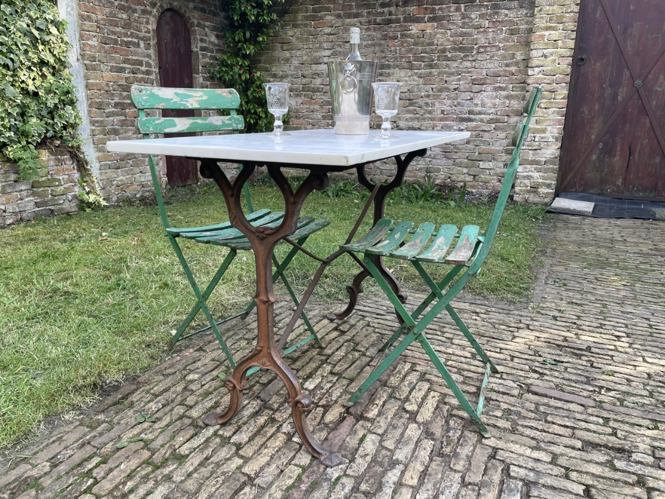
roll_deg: -0.7
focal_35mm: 26
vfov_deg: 53.1
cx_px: 332
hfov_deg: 67.3
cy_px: 250
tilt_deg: -15.0
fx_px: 500
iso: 32
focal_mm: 4.2
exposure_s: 1/259
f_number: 1.6
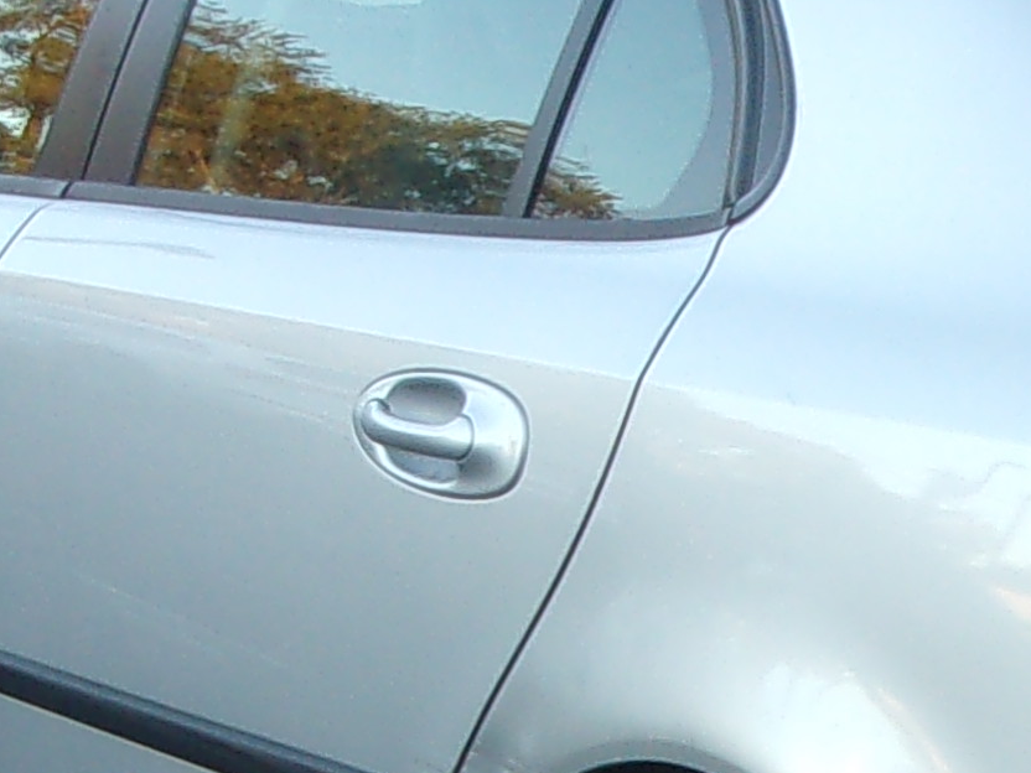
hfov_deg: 12.4
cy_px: 1138
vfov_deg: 9.3
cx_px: 1261
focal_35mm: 155
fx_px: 4617
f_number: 3.9
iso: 80
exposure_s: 1/34
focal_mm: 5.1
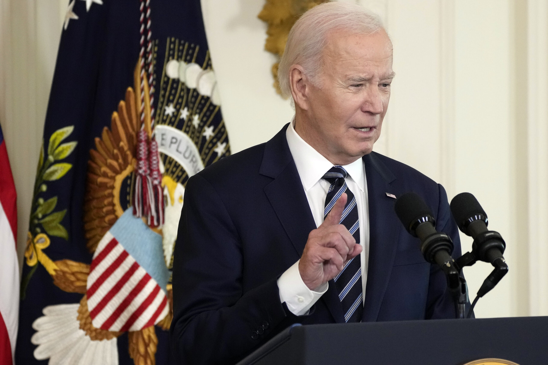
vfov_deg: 4.9
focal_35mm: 283
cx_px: 274
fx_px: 4308
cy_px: 182
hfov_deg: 7.3
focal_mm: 189
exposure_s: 1/200
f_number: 5.6
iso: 4000
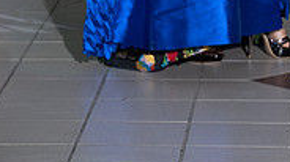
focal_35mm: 308
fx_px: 2366
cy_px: -179
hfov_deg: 7.0
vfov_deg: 3.9
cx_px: 230
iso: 1250
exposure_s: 1/160
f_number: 5.6
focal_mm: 120
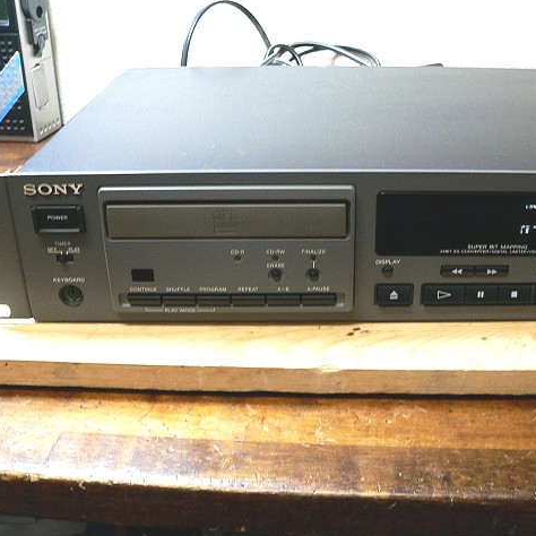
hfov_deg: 38.9
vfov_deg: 39.2
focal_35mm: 43
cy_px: 268
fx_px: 753
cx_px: 340
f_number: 2.8
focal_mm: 6
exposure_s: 1/8
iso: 200
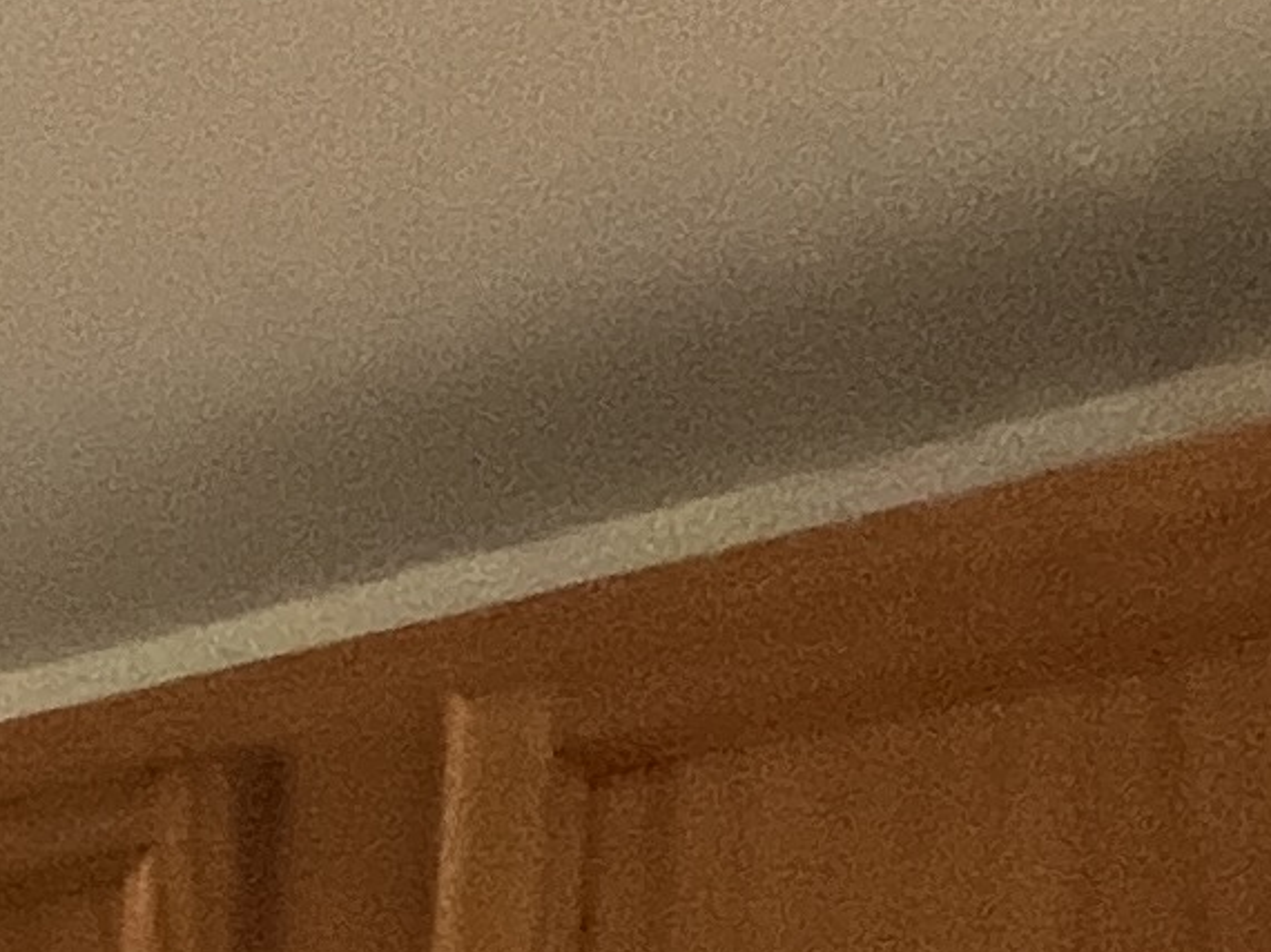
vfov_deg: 11.9
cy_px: 2499
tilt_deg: -3.3
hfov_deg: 11.5
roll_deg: +0.3
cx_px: -2542
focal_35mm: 92
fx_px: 3377
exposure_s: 1/120
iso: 250
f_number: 1.8
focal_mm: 1.57
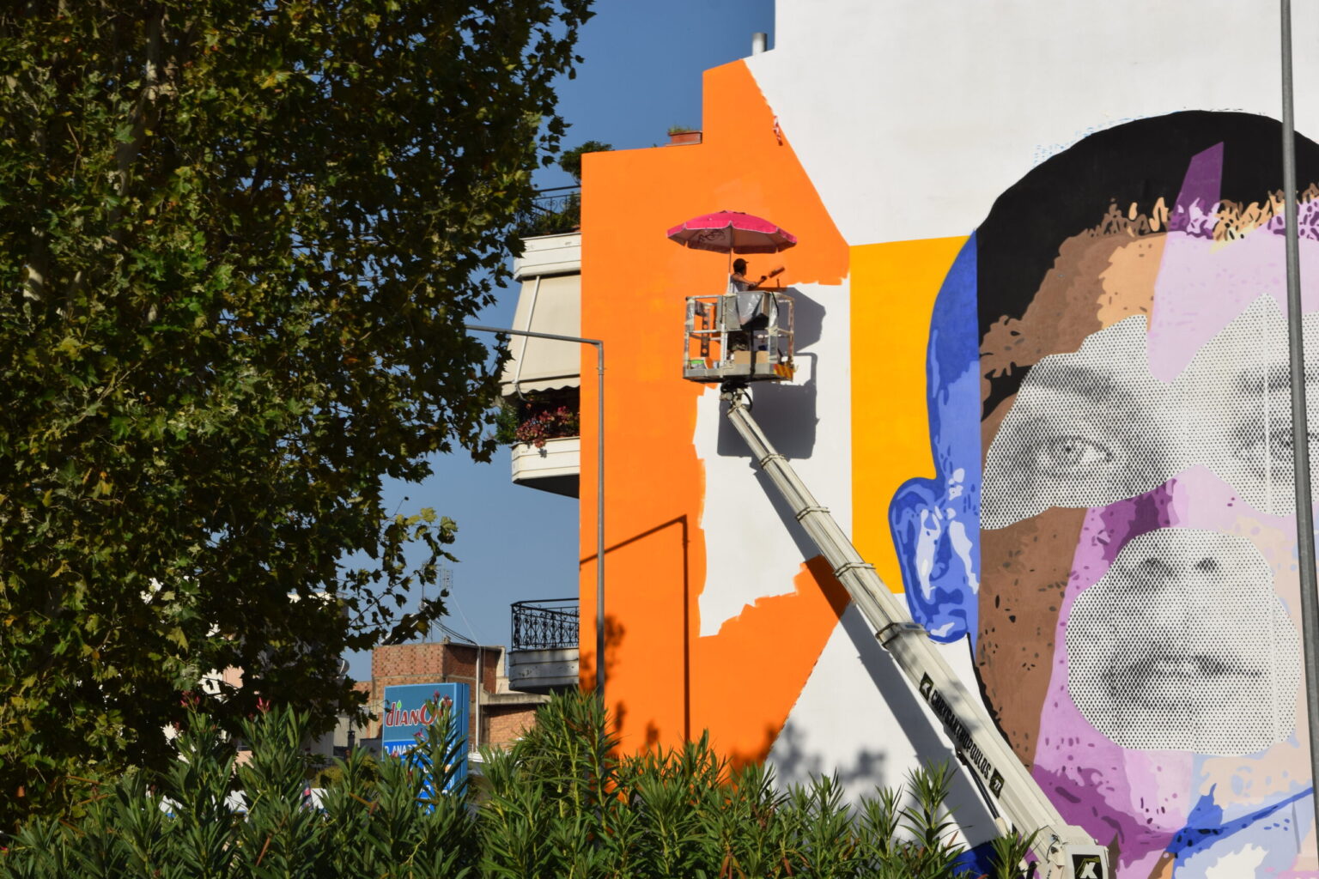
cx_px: 660
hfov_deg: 21.9
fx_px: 3407
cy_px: 440
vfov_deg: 14.7
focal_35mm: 93
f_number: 13
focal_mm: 62
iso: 100
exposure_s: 1/200
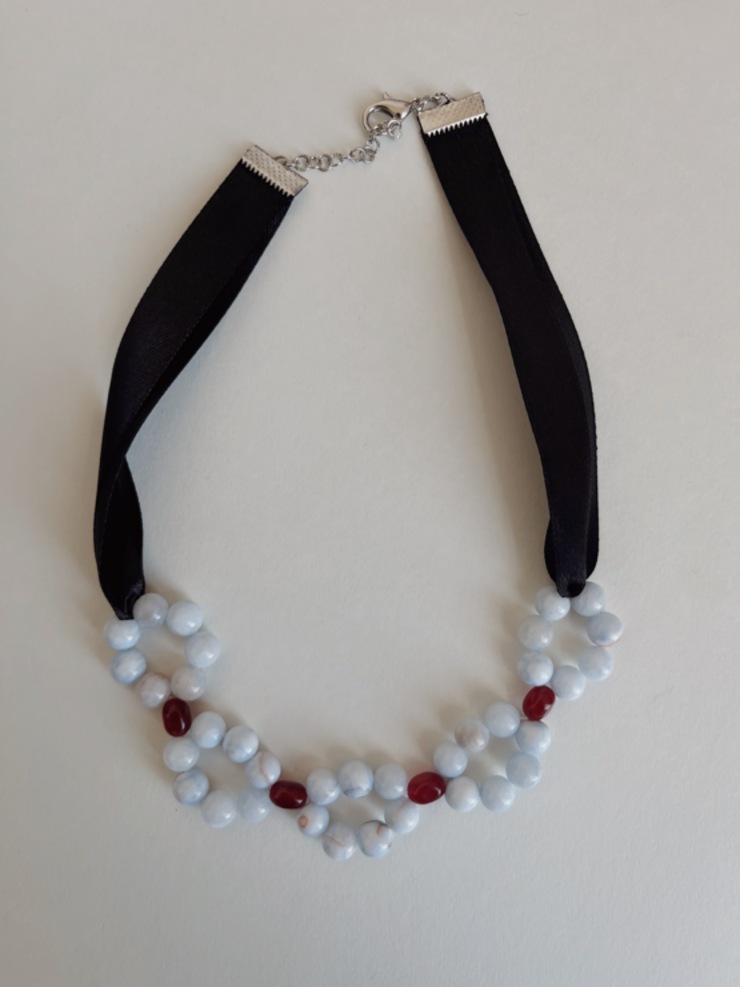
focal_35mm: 26
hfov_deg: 53.1
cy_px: 494
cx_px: 370
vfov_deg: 67.3
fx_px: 741
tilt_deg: -89.0
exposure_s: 1/139
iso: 32
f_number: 1.6
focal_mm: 5.1
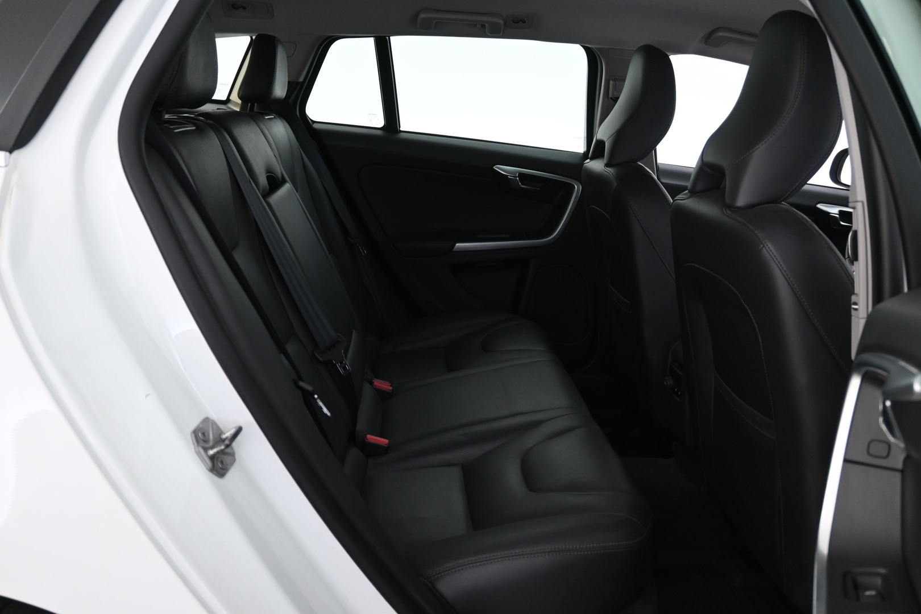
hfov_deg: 59.5
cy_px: 307
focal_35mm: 32
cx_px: 460
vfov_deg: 41.7
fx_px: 806
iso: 1250
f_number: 4
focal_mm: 21
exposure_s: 1/30
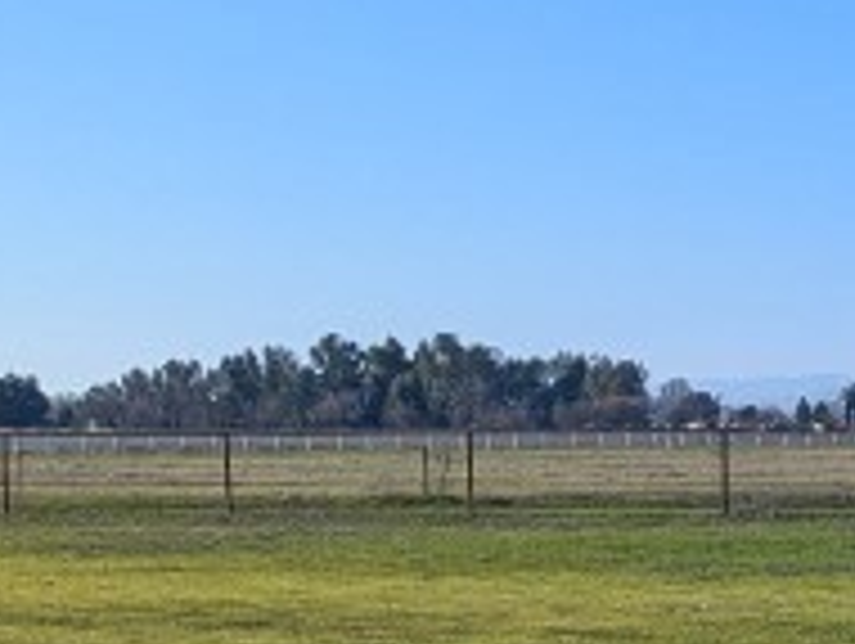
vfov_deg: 11.4
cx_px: 1256
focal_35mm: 129
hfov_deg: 14.3
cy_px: 626
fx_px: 3190
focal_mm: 6.81
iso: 48
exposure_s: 1/2309
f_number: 1.85
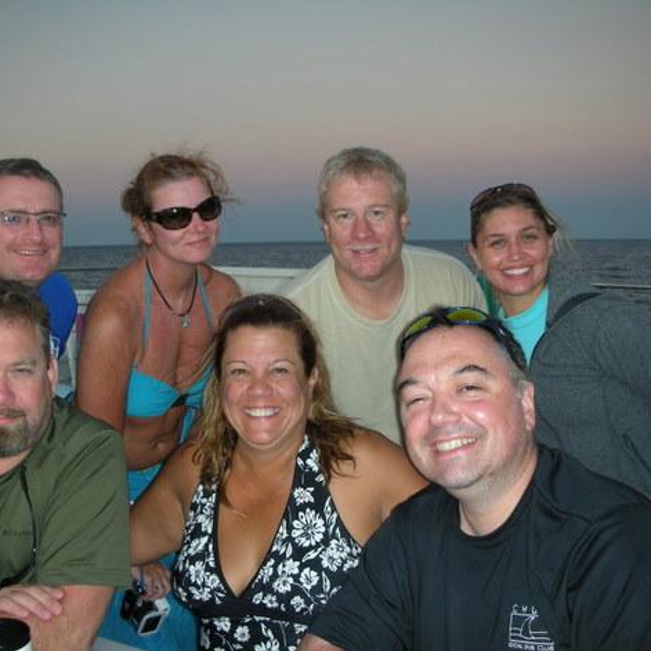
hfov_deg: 39.8
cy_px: 328
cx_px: 258
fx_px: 894
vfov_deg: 40.0
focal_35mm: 42
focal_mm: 5.8
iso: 78
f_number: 2.8
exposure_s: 1/60
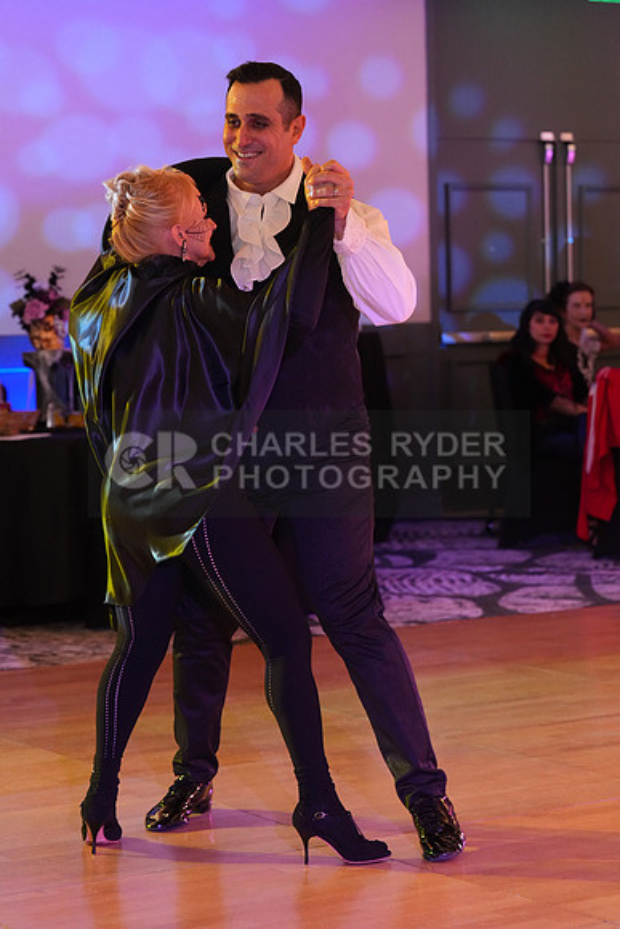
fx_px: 2427
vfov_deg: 21.7
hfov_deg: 14.6
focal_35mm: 94
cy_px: 464
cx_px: 310
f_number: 4.5
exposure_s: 1/200
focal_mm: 94
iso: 5000
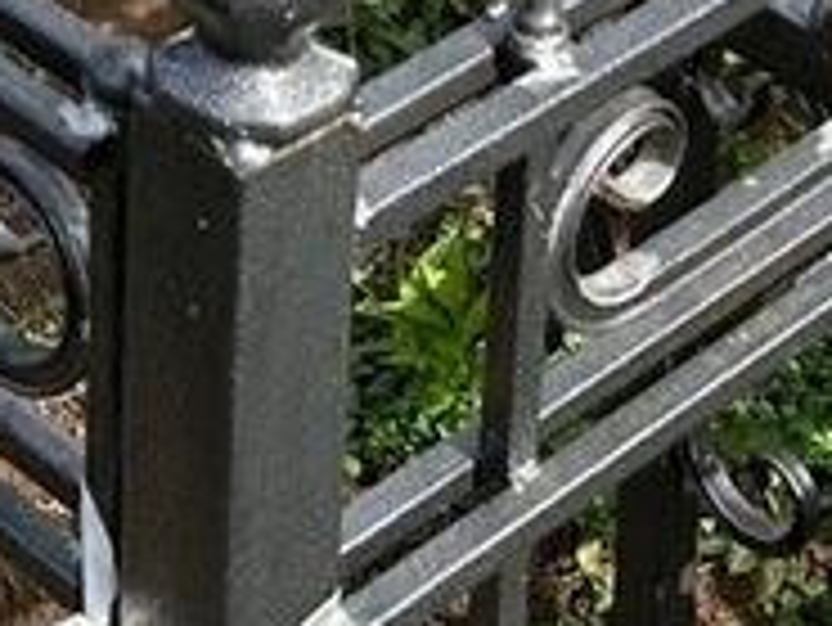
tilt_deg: -10.8
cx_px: 157
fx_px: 3463
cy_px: -986
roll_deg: +0.8
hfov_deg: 13.6
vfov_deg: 9.1
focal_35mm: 144
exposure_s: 1/2123
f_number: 1.5
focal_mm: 5.7
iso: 50
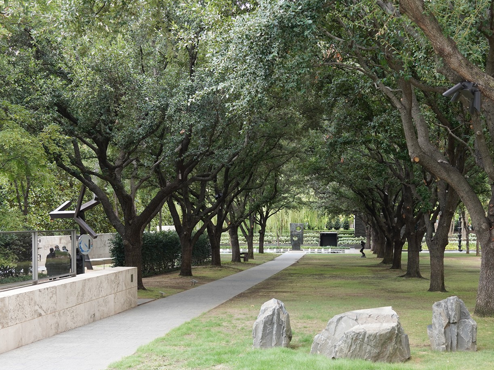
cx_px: 301
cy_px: 262
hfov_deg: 42.7
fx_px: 628
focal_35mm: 44
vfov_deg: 32.4
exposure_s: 1/100
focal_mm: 28
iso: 400
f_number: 4.5
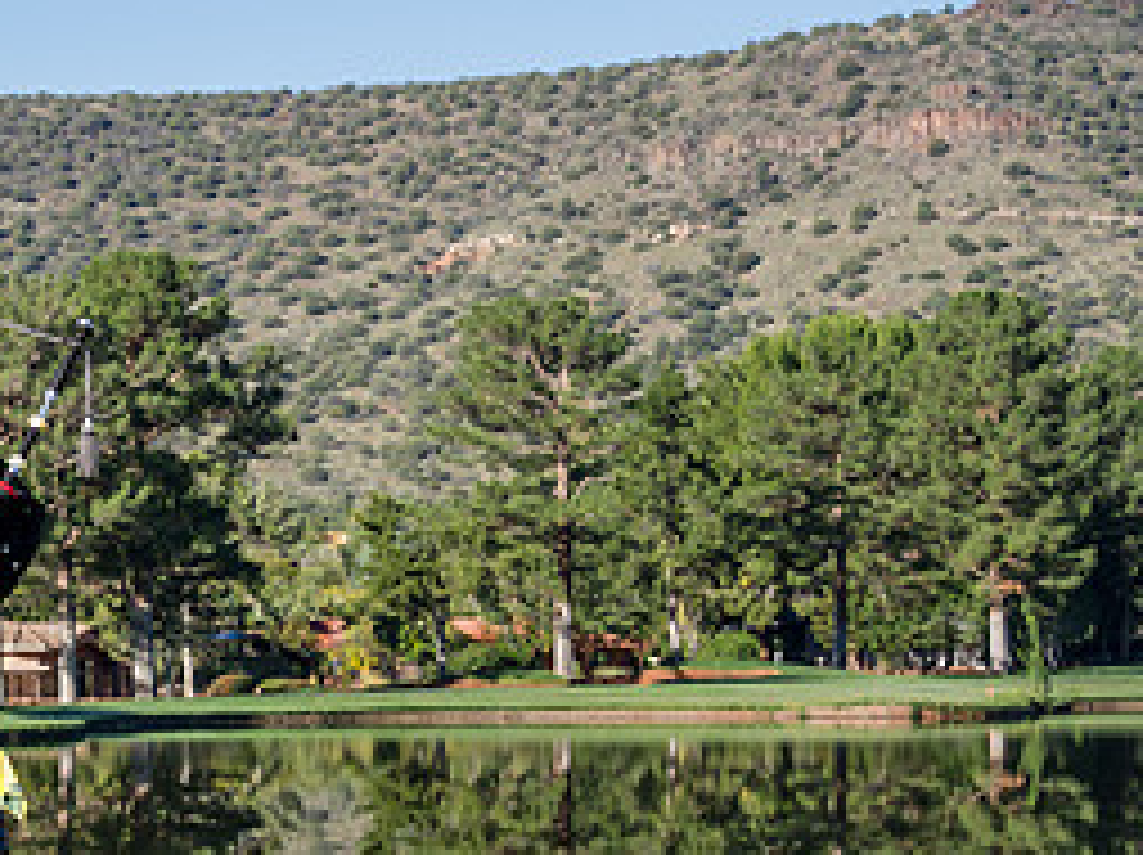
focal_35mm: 154
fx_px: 5080
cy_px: 632
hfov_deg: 12.6
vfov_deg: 9.6
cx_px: -122
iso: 400
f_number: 6.3
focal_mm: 70
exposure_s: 1/1250
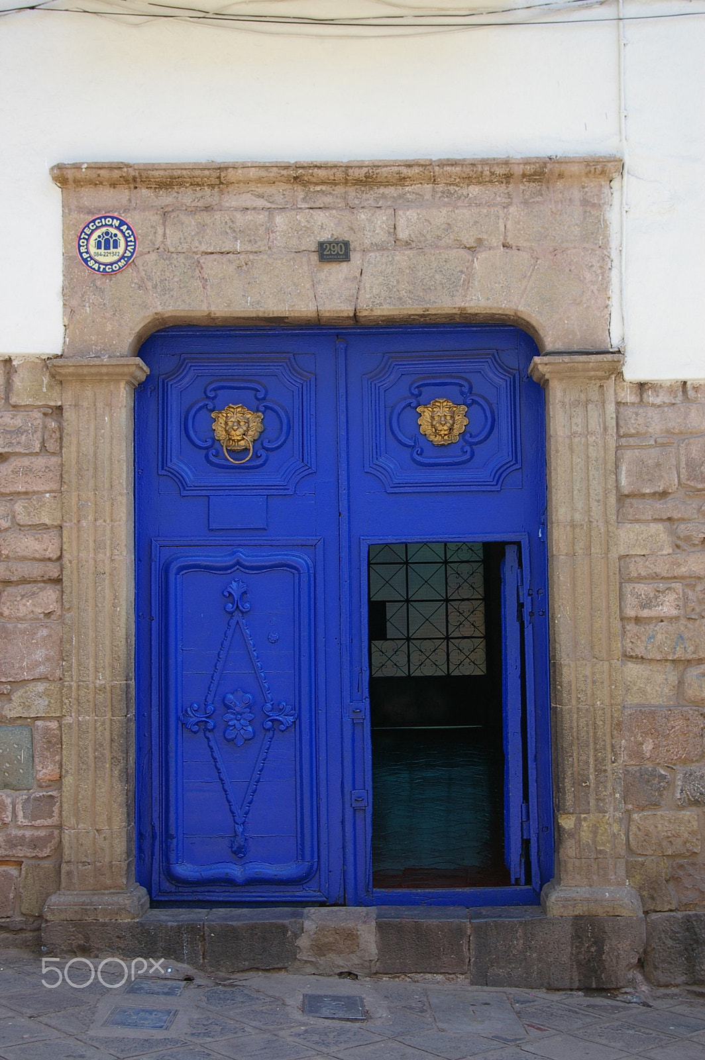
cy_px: 530
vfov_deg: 40.0
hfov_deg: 27.2
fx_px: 1456
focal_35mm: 50
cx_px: 352
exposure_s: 1/90
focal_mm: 33
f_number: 5.6
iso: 200
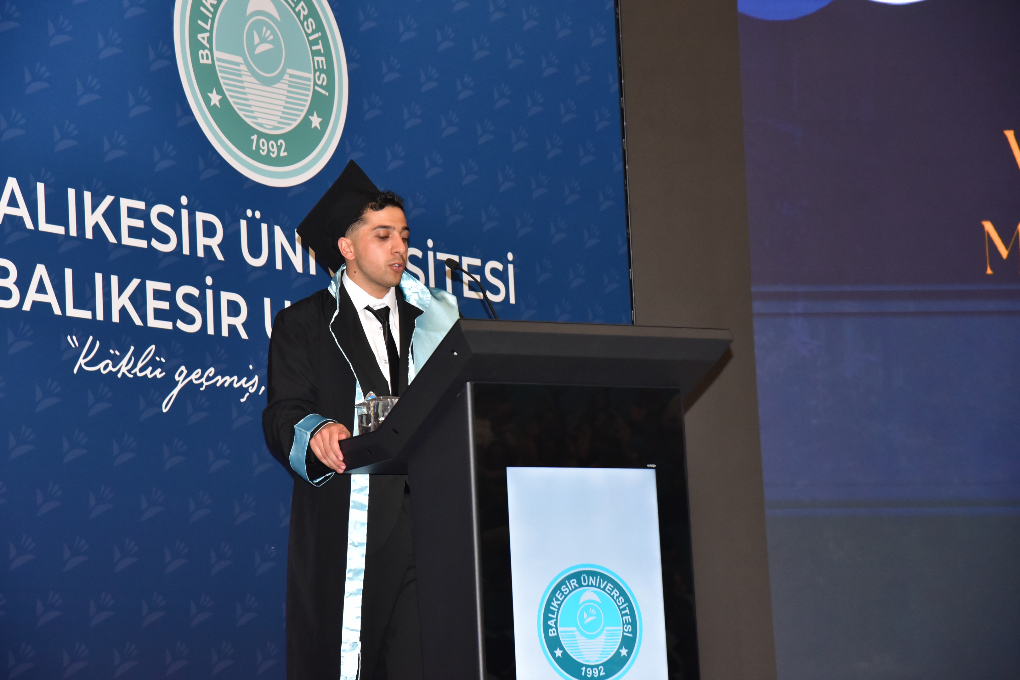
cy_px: 340
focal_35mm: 105
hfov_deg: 19.5
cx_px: 510
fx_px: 2975
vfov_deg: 13.0
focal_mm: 105
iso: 3200
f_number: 7.1
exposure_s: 1/200
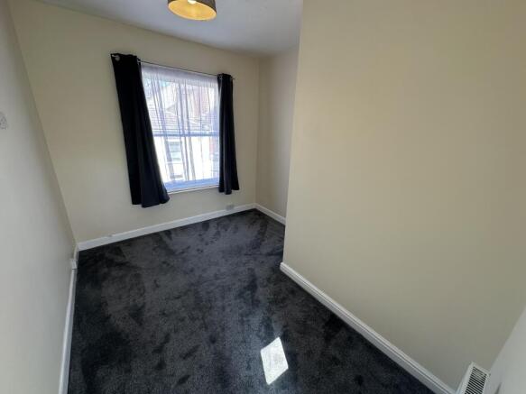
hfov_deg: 102.1
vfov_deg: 85.7
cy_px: 197
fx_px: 213
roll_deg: -1.7
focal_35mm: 14
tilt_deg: -18.4
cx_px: 263
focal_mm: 2.22
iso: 50
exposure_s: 1/100
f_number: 2.2
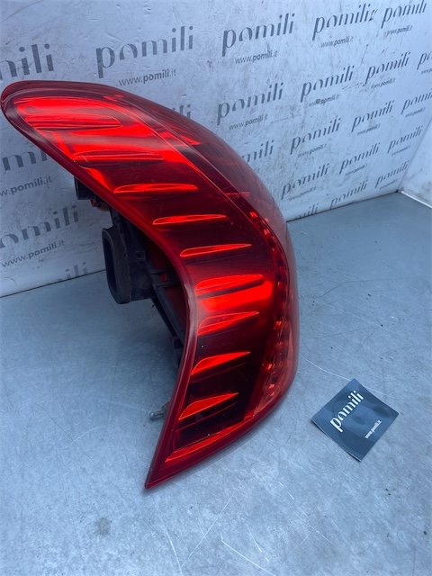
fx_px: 433
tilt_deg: -35.2
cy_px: 288
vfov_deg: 67.3
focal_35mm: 26
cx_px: 216
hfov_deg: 53.1
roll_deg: -15.9
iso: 32
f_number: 1.8
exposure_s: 1/562
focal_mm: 4.25
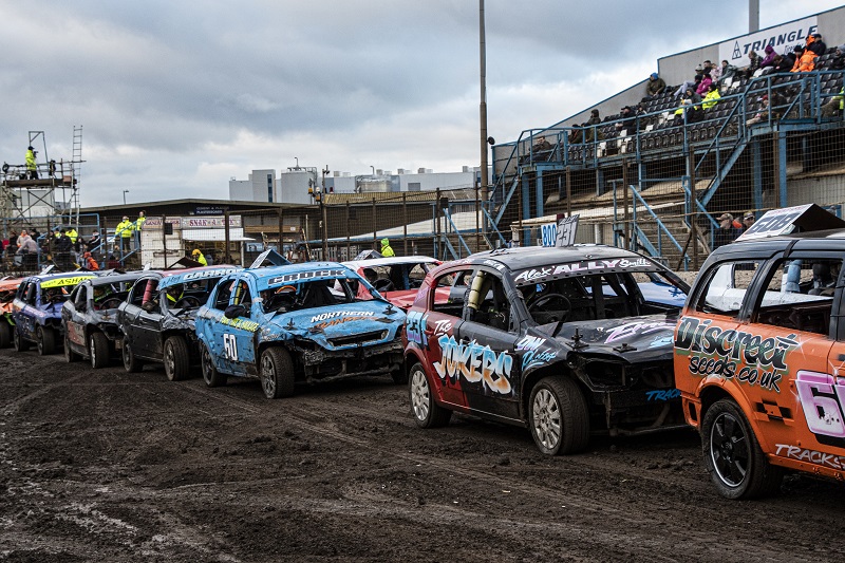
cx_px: 422
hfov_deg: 27.0
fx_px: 1760
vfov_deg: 18.2
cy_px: 282
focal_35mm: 75
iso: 1250
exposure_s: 1/160
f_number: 13
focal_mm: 50
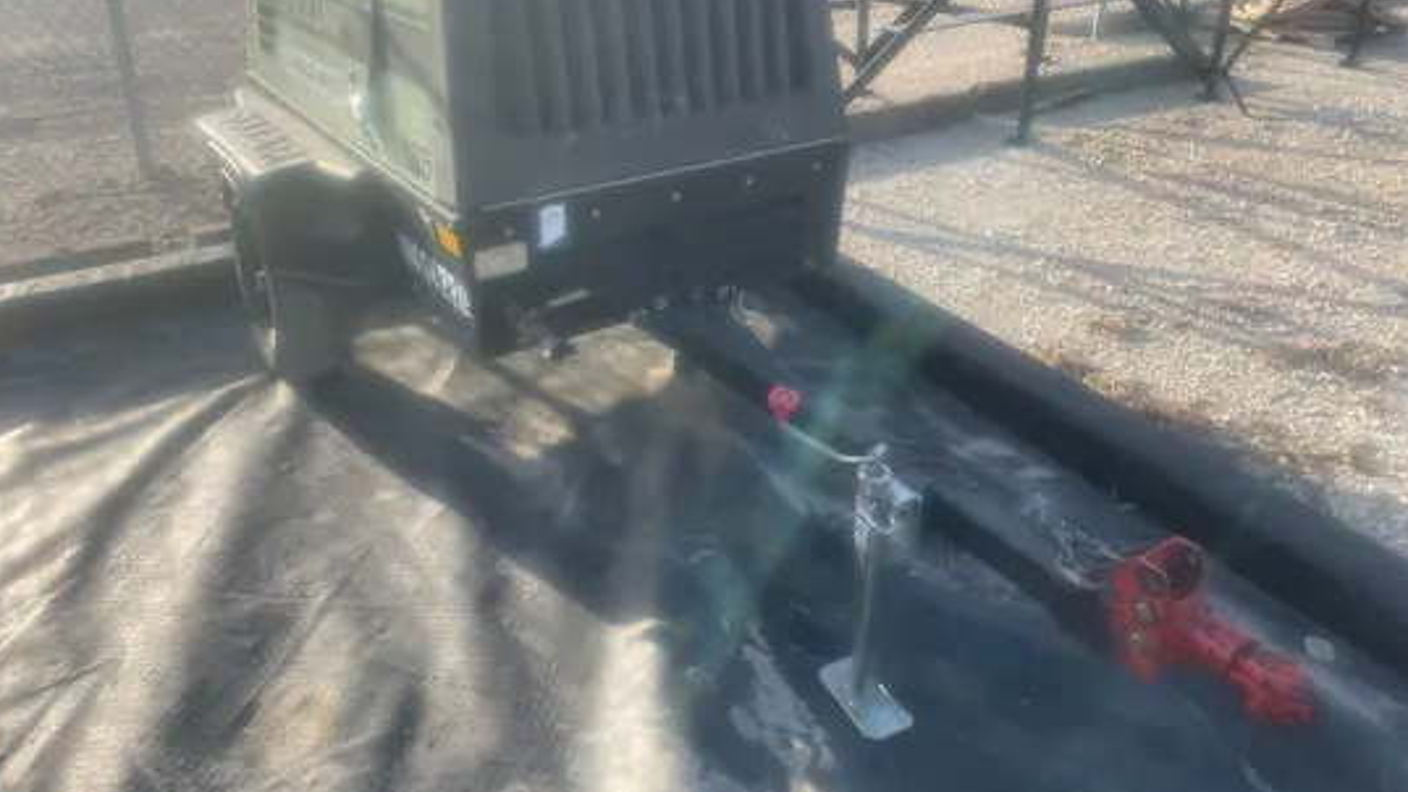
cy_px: 282
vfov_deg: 39.8
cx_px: 692
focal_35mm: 29
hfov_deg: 66.1
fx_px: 1083
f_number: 1.6
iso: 50
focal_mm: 4.2
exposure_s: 1/1689
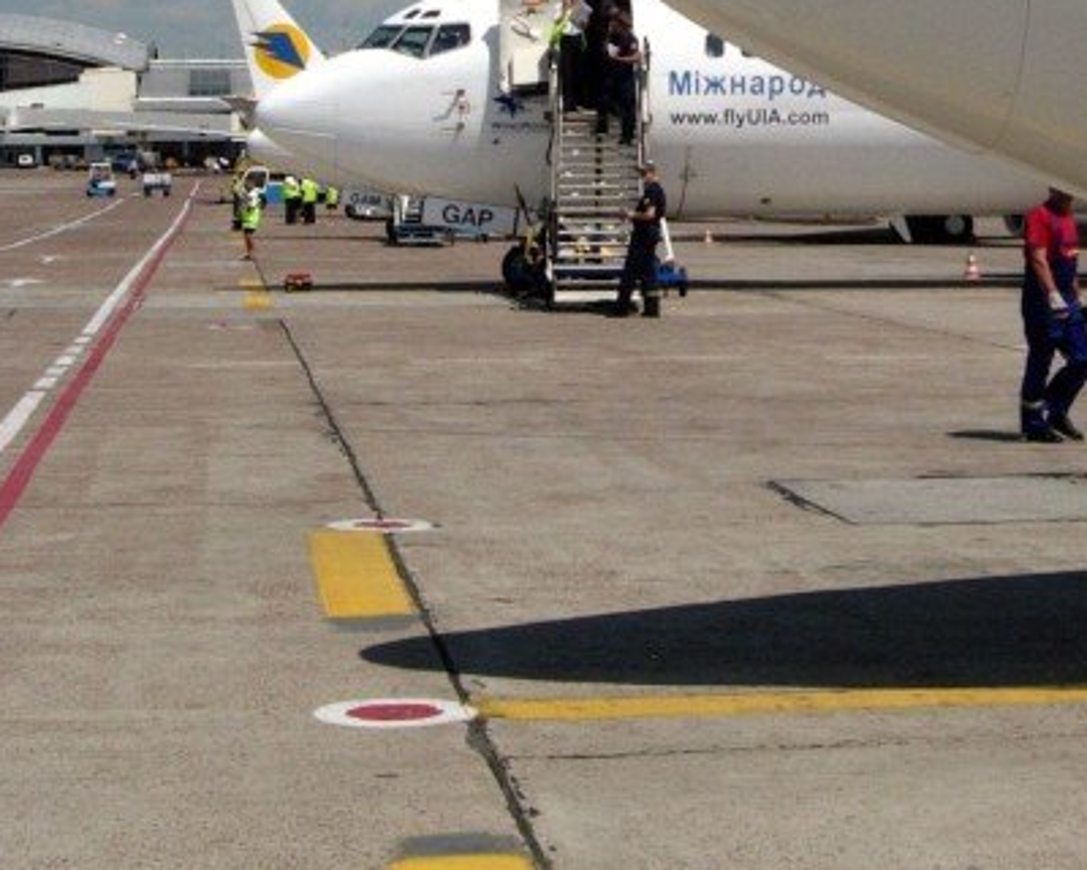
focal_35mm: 95
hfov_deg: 20.1
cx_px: 731
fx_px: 3056
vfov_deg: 15.9
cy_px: 30
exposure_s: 1/1878
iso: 64
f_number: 4.8
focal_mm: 7.8
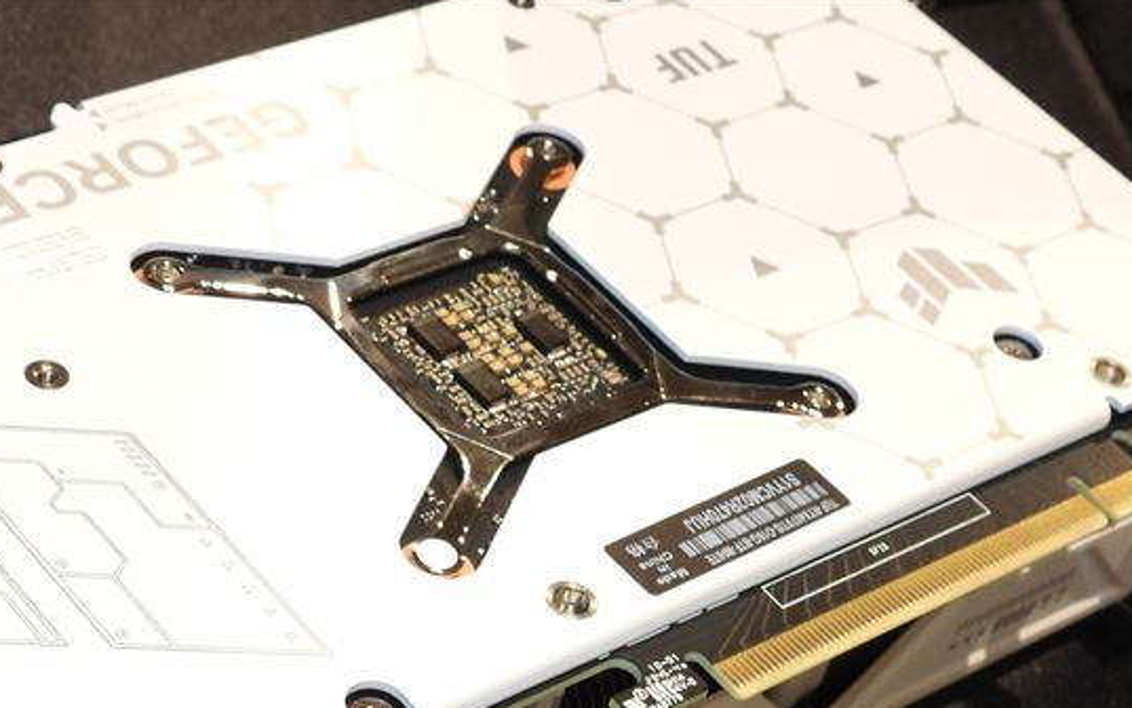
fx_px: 2932
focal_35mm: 95
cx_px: 462
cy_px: 803
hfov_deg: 21.8
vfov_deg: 13.5
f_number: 3.2
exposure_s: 1/30
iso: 100
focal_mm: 8.4
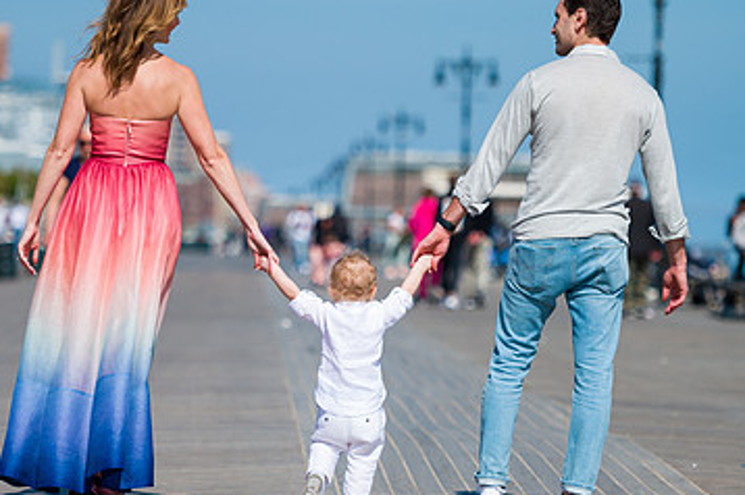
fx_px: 4528
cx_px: 323
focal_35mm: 219
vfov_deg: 6.3
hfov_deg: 9.4
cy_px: 196
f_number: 3.2
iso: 200
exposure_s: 1/6400
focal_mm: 135
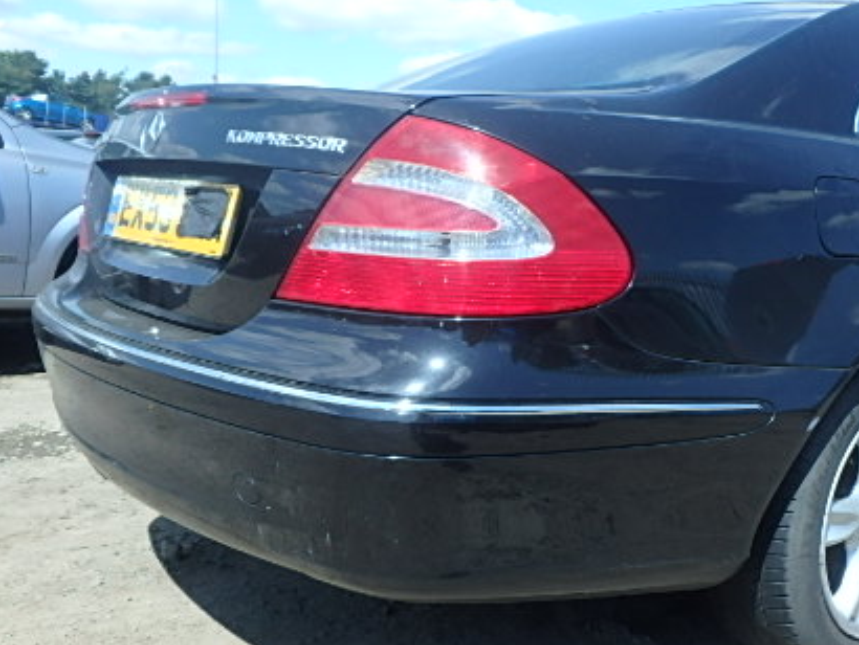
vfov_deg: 36.8
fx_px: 968
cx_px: 649
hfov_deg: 46.1
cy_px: 366
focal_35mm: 39
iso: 125
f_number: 4.1
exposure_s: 1/500
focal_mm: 4.5
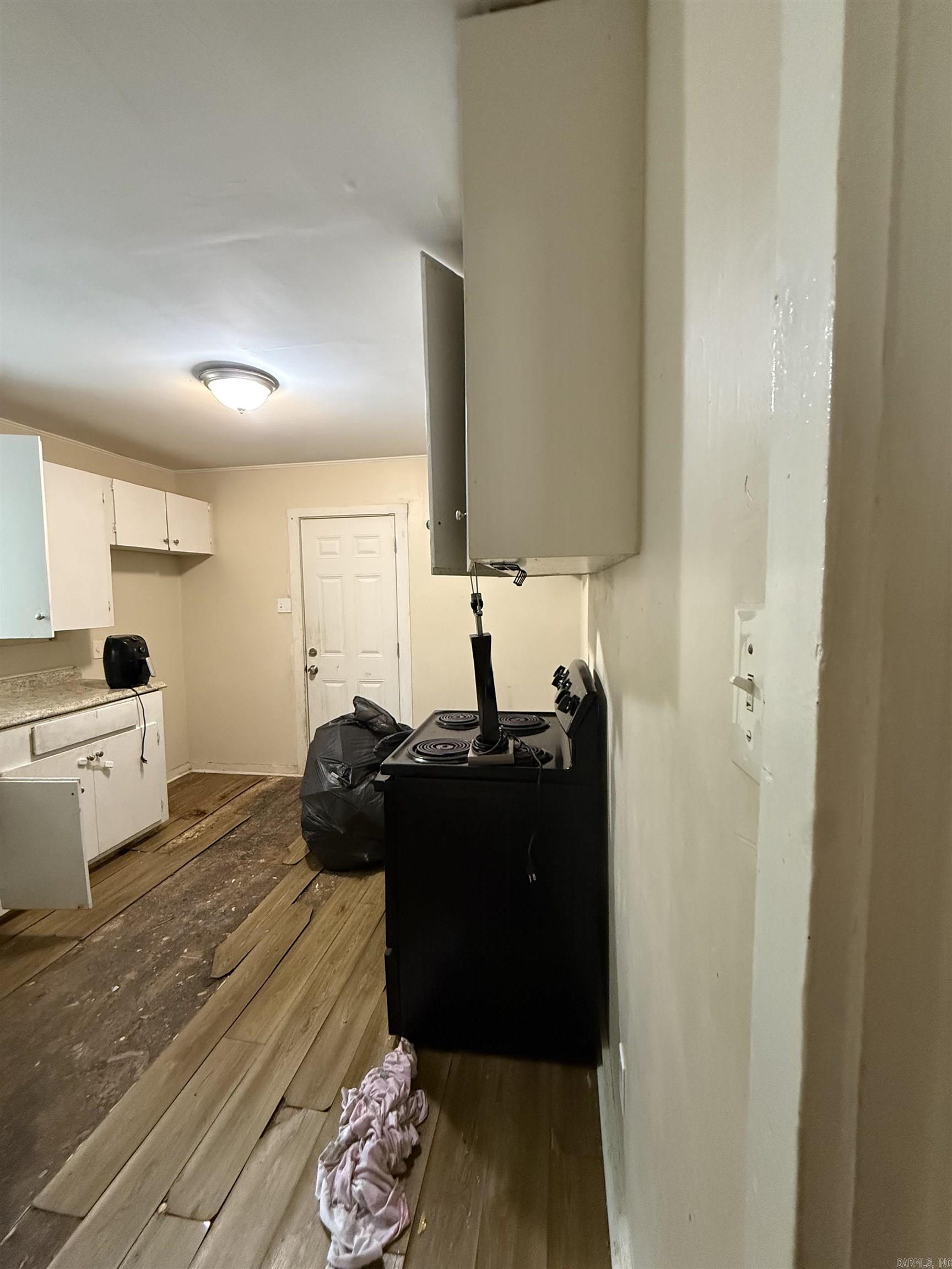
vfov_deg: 102.1
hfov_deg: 85.7
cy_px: 634
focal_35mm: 14
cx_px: 476
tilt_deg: -4.2
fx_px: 513
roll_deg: -0.1
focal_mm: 2.22
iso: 800
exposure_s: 1/60
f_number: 2.2
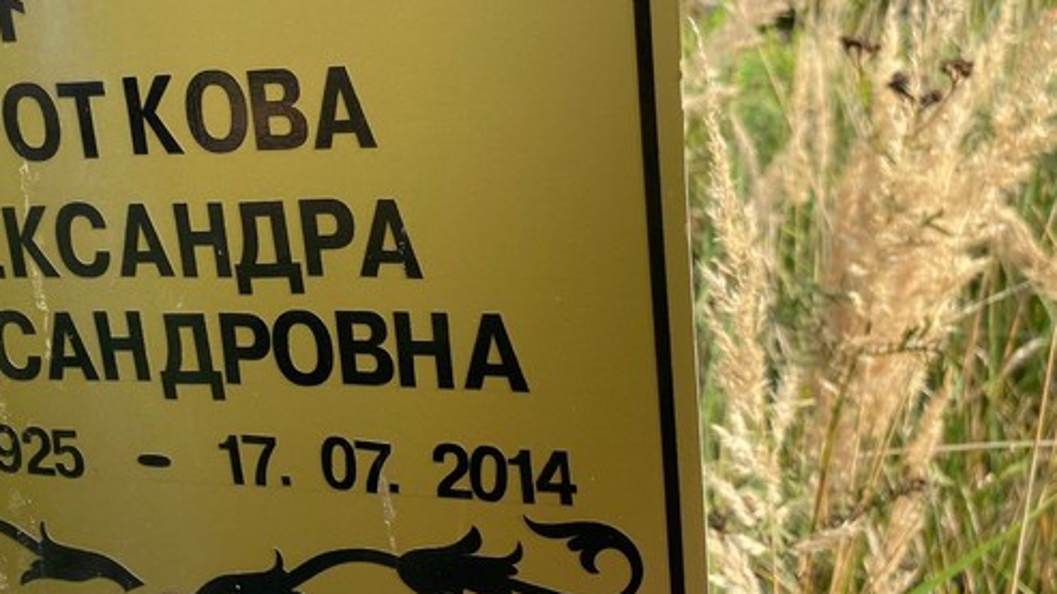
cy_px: 249
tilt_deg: -19.5
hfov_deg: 43.7
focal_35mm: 46
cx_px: 315
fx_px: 1289
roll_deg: +3.7
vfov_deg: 25.9
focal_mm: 4.25
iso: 32
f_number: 1.8
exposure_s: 1/965
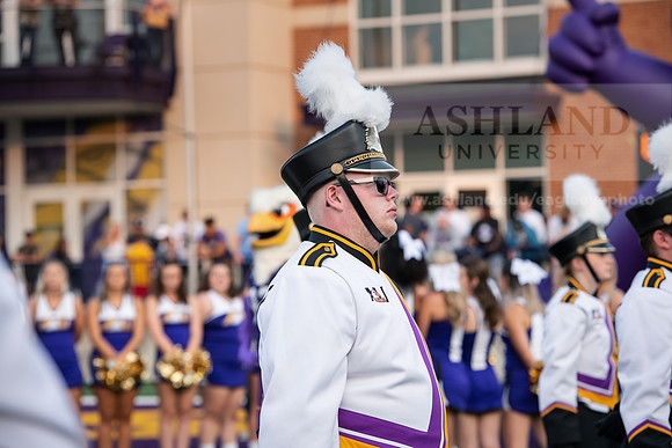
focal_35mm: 135
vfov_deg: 10.2
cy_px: 224
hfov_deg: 15.2
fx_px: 2520
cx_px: 336
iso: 640
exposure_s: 1/640
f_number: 5
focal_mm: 135
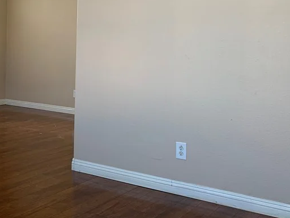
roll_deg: -1.1
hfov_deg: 35.3
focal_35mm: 52
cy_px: 60
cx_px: 47
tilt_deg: -2.4
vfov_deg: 27.7
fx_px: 436
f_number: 1.8
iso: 100
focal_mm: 4.25
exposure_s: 1/65
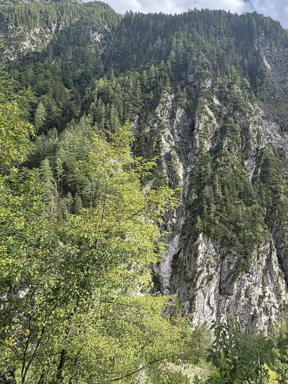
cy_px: 151
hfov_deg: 52.0
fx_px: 277
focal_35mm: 25
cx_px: 223
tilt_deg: +3.7
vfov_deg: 68.6
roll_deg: -0.5
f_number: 2.2
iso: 64
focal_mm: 2.22
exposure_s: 1/631
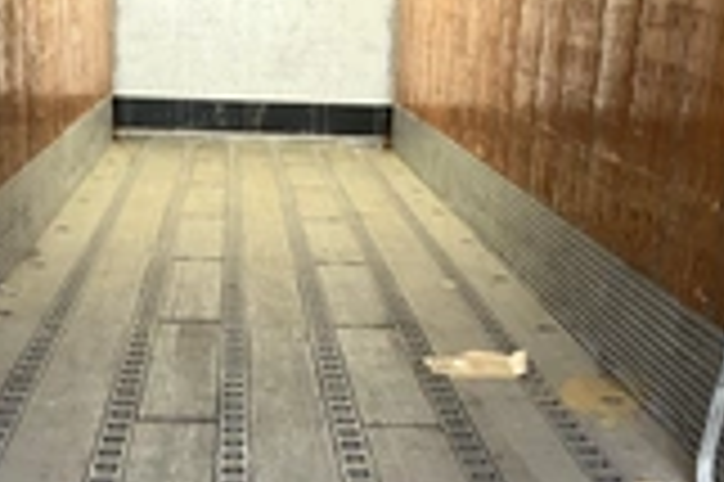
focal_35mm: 75
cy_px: 640
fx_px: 1507
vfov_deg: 17.0
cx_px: 310
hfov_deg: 27.0
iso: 64
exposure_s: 1/85
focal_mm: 3
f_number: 1.8
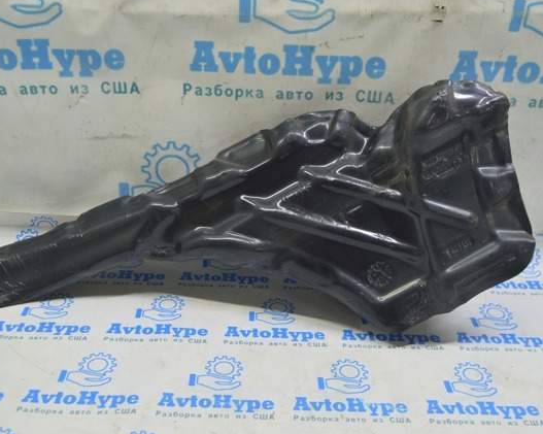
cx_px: 247
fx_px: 659
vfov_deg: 36.5
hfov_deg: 44.8
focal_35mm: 41
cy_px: 217
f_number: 5.6
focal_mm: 24
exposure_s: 1/20
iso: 400
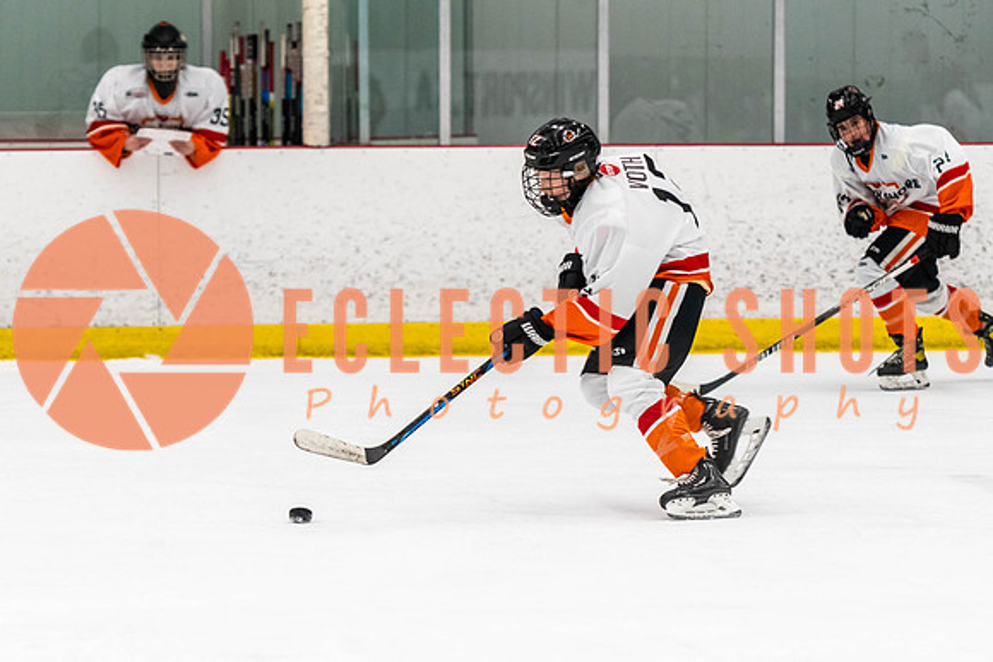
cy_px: 308
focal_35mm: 196
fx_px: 5418
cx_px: 637
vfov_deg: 7.0
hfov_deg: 10.5
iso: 1400
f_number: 2.8
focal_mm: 120
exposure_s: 1/640
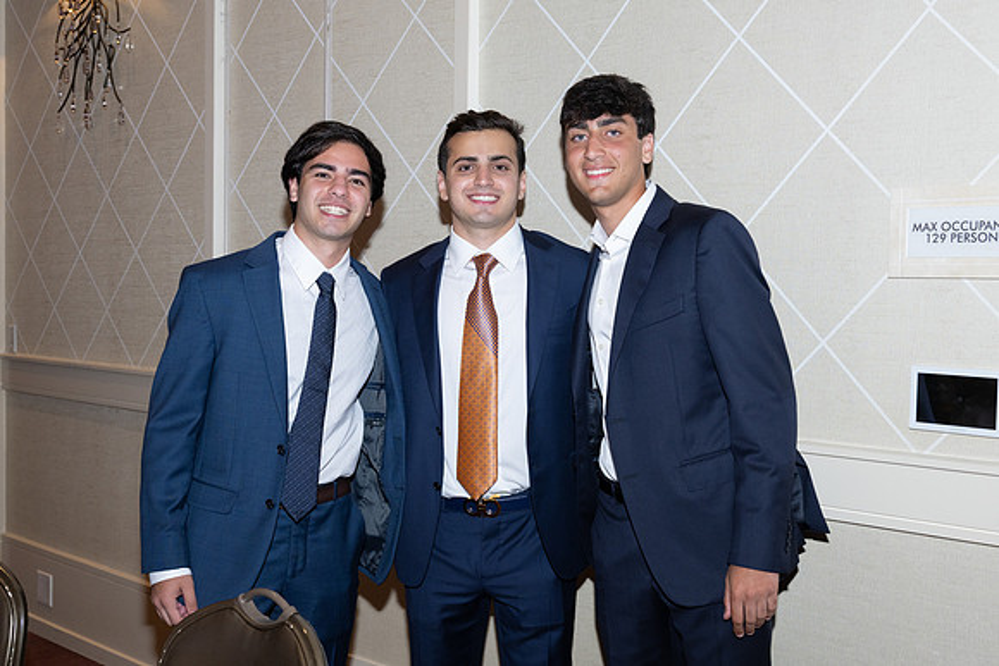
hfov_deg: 45.1
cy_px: 346
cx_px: 534
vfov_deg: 31.0
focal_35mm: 43
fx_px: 1203
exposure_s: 1/100
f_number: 5.6
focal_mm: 37
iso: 800
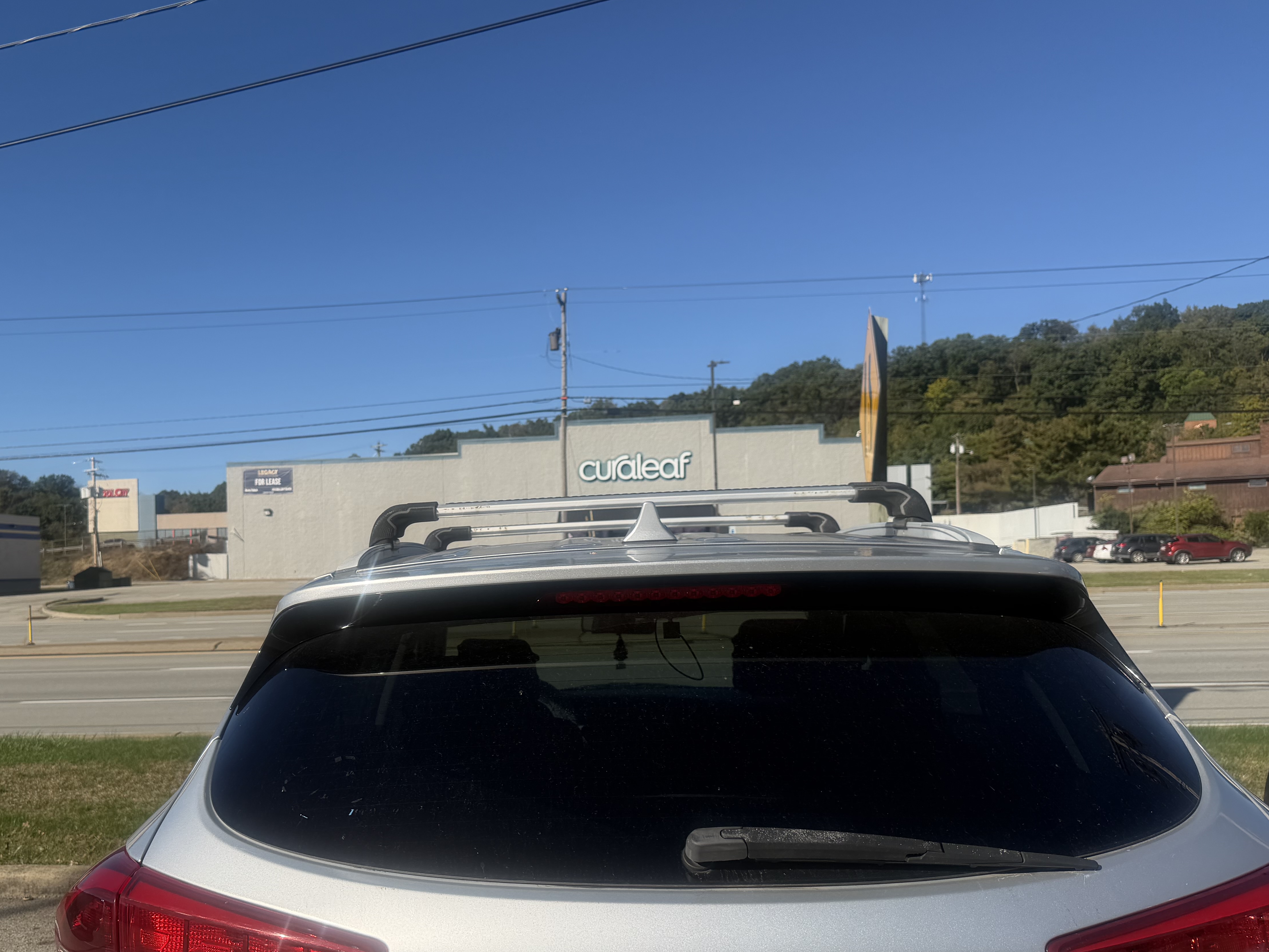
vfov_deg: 45.3
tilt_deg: +1.8
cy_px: 541
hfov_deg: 57.7
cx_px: 484
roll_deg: +1.4
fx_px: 1137
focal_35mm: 31
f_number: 1.78
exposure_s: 1/5714
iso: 80
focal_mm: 6.76
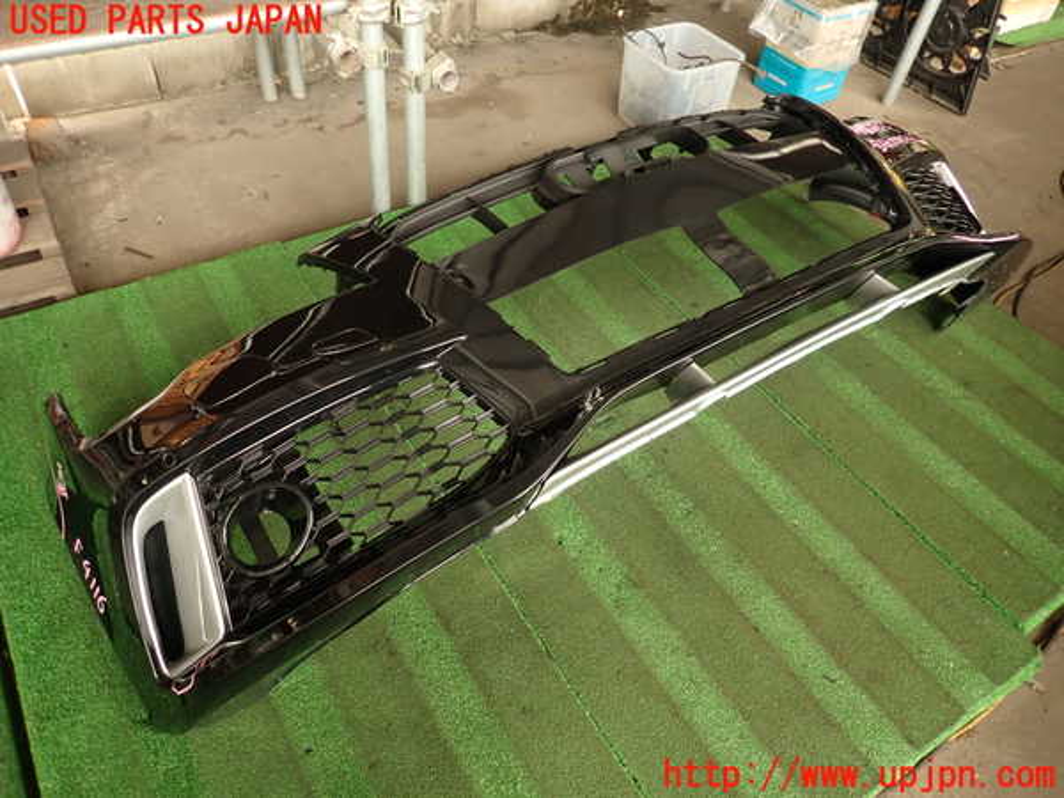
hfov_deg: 69.4
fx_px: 768
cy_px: 399
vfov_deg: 54.9
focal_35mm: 25
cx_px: 532
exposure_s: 1/80
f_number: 2
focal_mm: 4.5
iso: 100
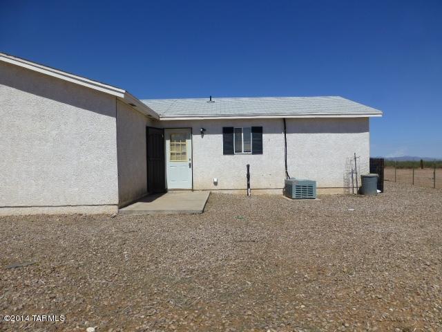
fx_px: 306
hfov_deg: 71.6
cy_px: 166
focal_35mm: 24
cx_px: 221
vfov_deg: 56.8
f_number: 4
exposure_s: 1/2000
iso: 100
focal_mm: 4.3
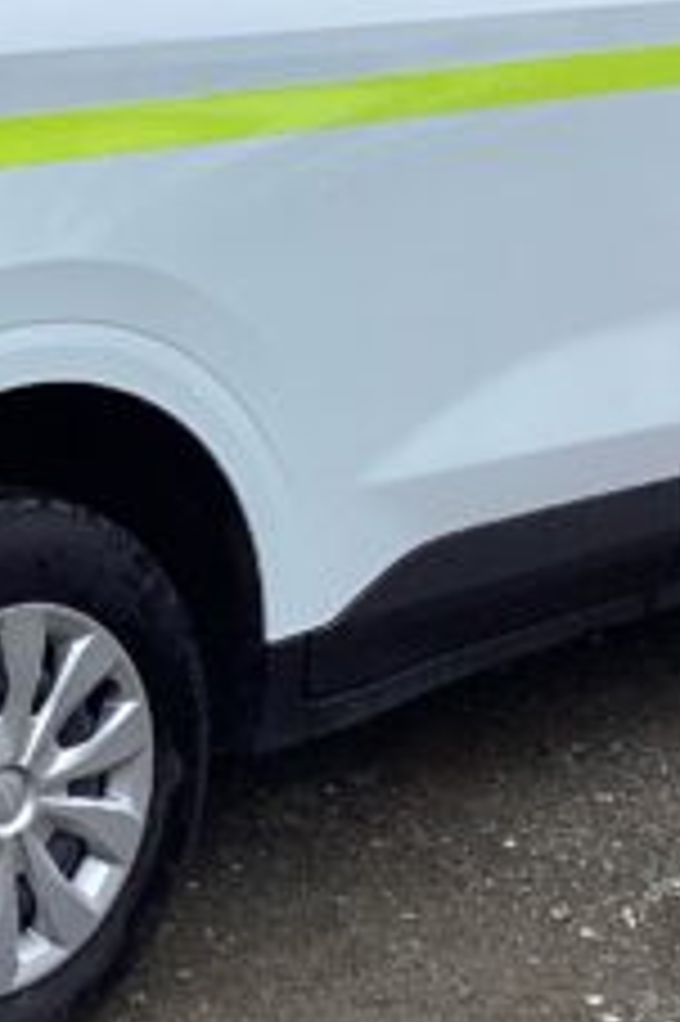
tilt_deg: -12.4
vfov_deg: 18.0
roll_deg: +1.0
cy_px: 218
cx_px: -14
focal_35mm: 113
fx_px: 3206
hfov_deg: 12.0
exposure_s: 1/547
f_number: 2.4
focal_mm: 3.3
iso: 25
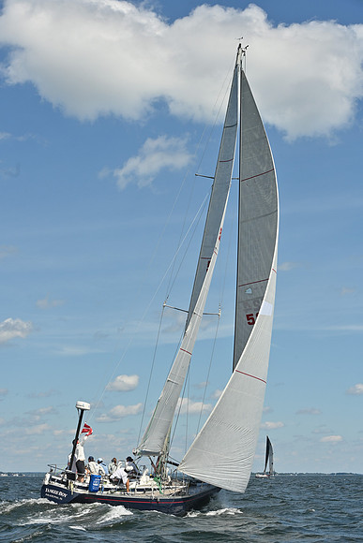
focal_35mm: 70
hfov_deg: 19.5
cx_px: 182
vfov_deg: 28.8
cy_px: 272
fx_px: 1058
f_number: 9
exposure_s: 1/1250
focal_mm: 70
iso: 250
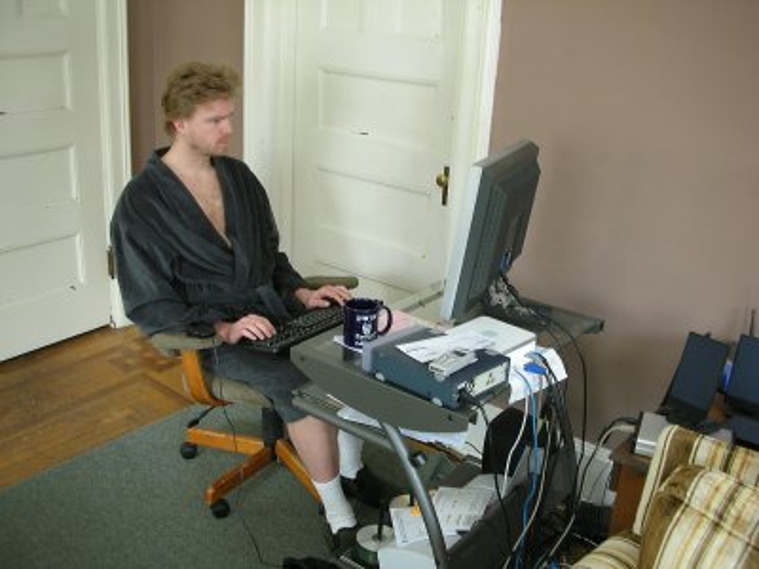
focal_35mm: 35
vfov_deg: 40.7
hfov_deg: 52.6
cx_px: 380
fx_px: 767
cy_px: 284
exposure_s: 1/17.5
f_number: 2.8
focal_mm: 5.8
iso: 100
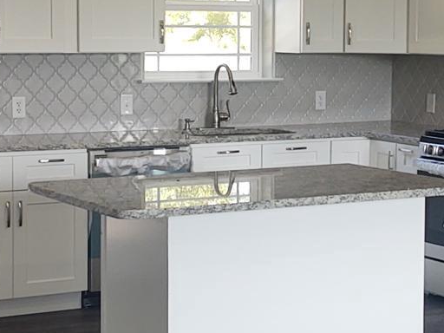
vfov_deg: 13.7
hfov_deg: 18.2
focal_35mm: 108
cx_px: 264
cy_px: 150
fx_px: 1385
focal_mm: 4.75
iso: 100
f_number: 1.7
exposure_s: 1/111
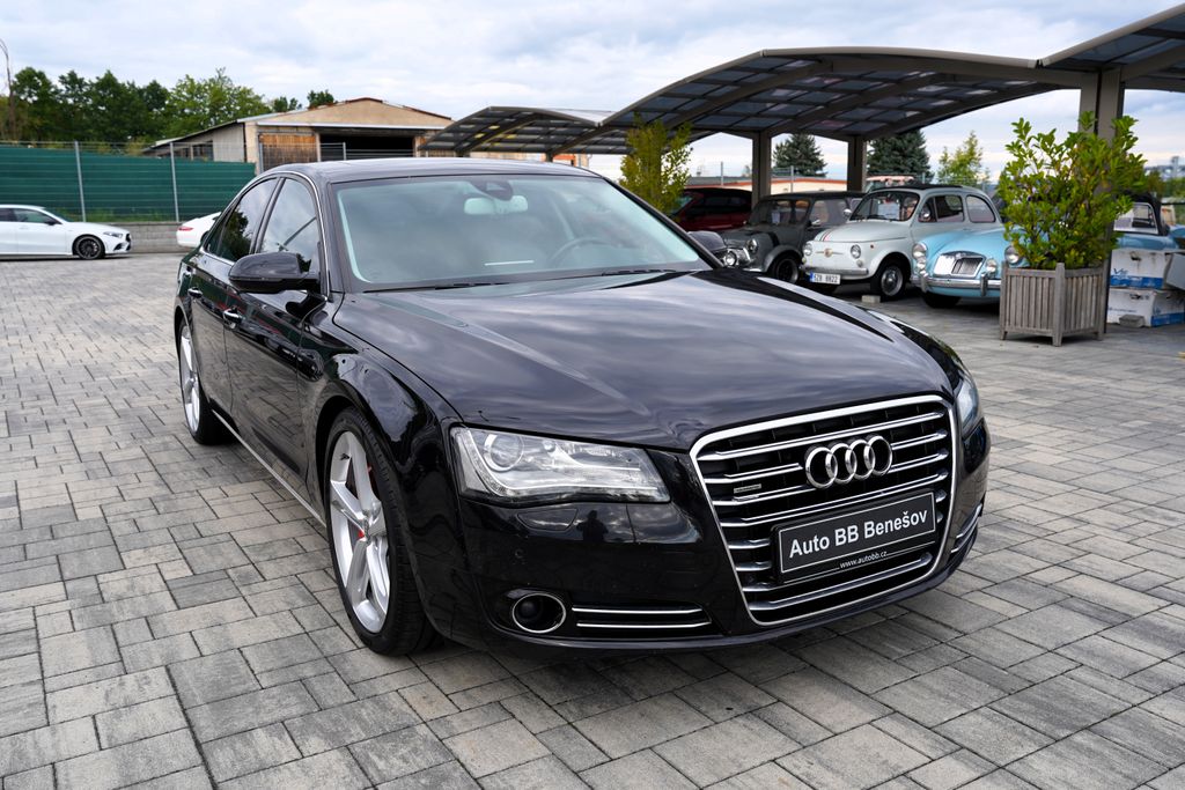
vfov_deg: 43.6
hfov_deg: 61.9
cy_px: 395
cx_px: 592
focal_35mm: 30
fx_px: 988
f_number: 6.3
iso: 100
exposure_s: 1/160
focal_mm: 30
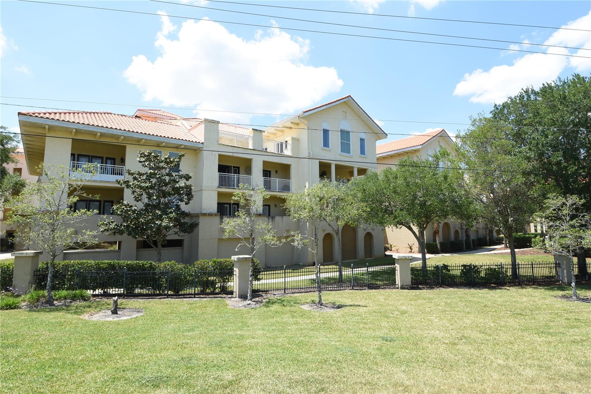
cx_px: 296
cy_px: 197
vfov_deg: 63.2
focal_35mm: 20
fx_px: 320
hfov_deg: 85.4
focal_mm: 13
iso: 100
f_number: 8
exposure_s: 1/100
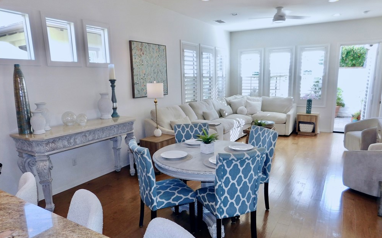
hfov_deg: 72.6
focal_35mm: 25
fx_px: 260
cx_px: 193
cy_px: 131
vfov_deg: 49.2
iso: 125
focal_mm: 4
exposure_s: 1/50
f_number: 3
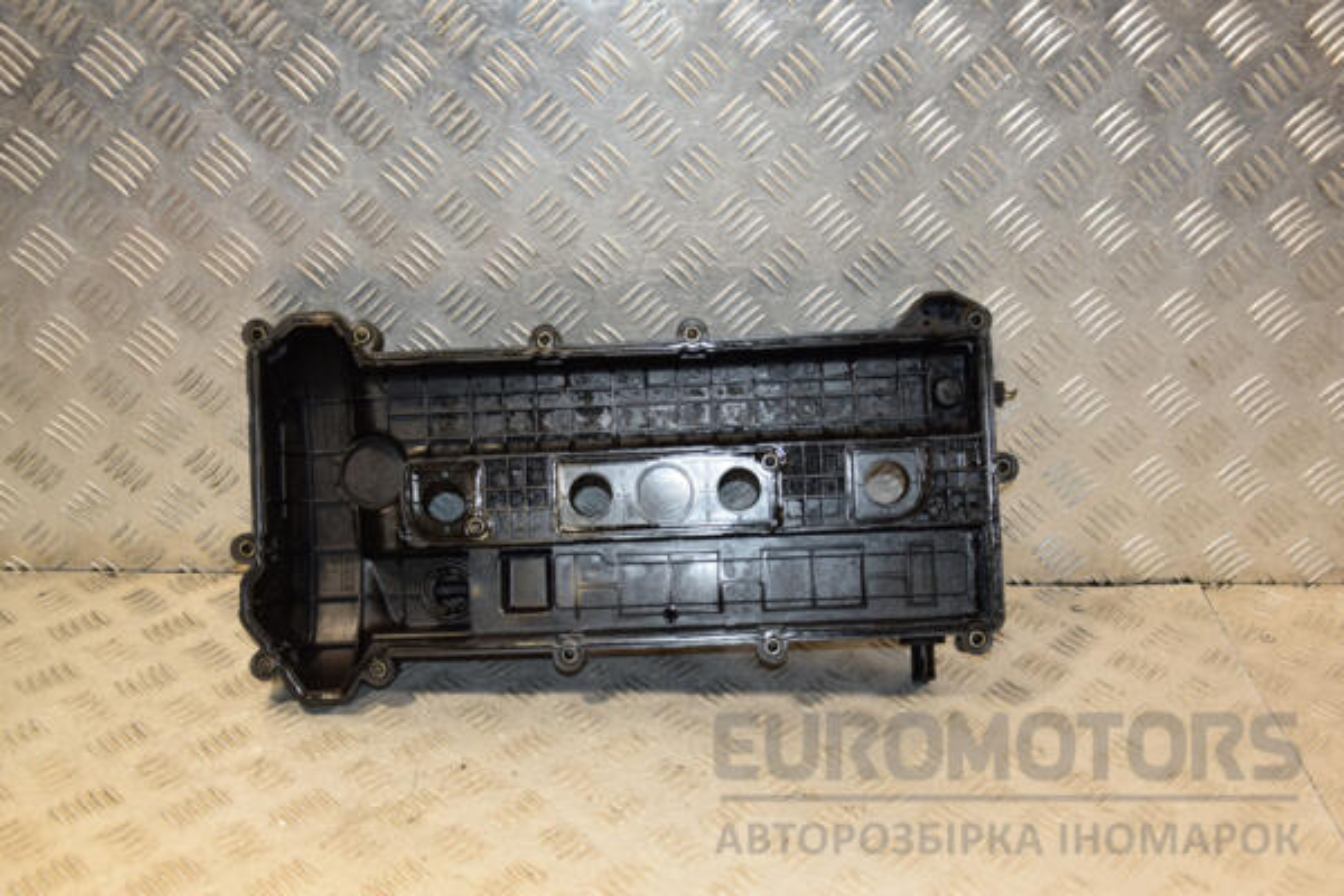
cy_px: 448
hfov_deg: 46.4
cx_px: 672
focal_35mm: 42
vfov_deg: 31.9
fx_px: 1568
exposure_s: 1/160
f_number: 5
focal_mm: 28
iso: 800
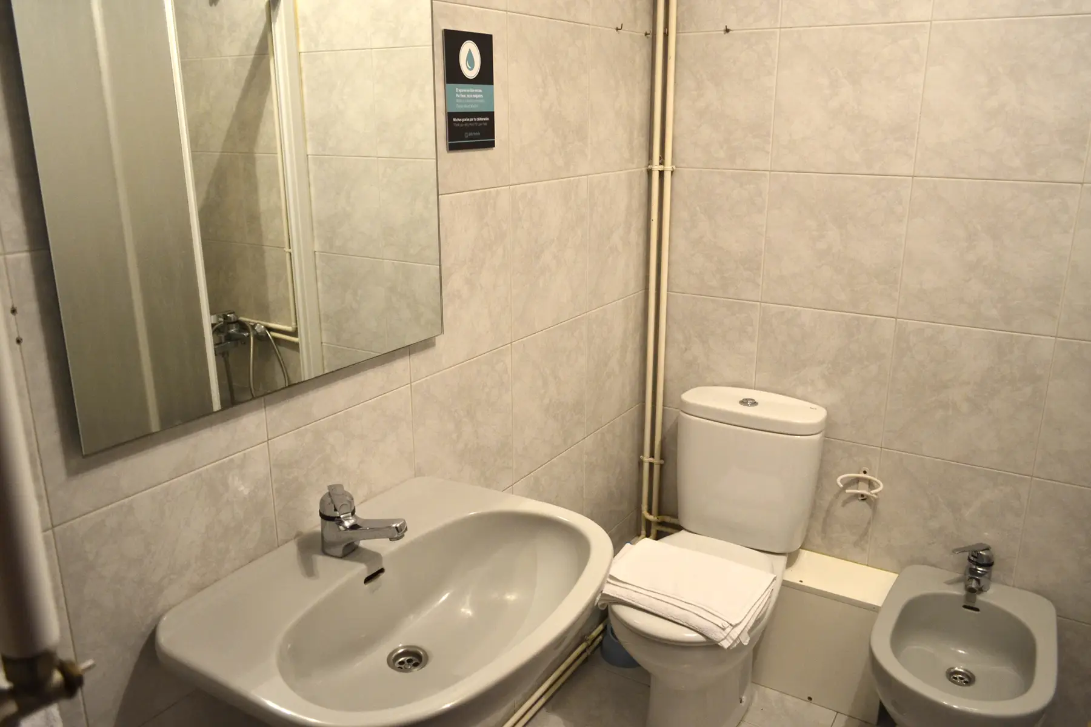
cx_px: 546
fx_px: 818
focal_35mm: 27
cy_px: 364
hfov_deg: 67.4
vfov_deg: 47.9
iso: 800
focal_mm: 18
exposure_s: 1/15
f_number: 4
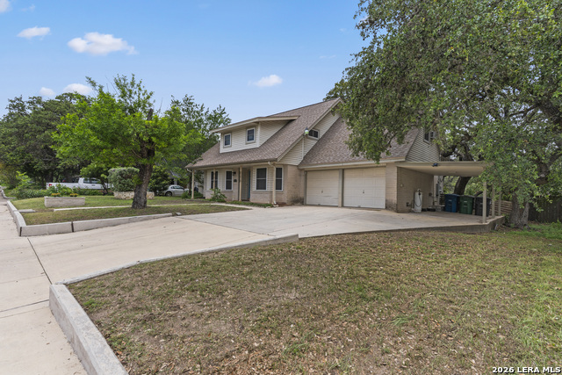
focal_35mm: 17
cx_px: 281
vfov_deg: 70.5
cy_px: 188
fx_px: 265
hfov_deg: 93.3
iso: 100
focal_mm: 17
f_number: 8
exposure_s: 1/125
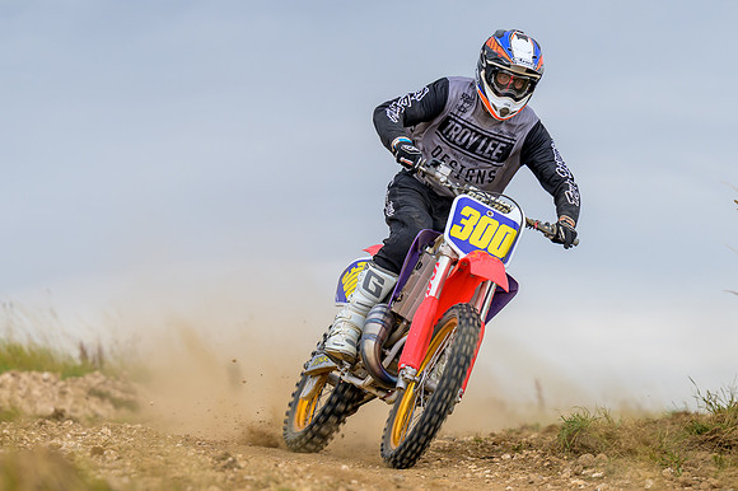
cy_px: 274
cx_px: 340
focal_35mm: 249
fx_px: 5093
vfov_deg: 5.5
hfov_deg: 8.3
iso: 64
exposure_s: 1/400
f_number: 4
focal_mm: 145
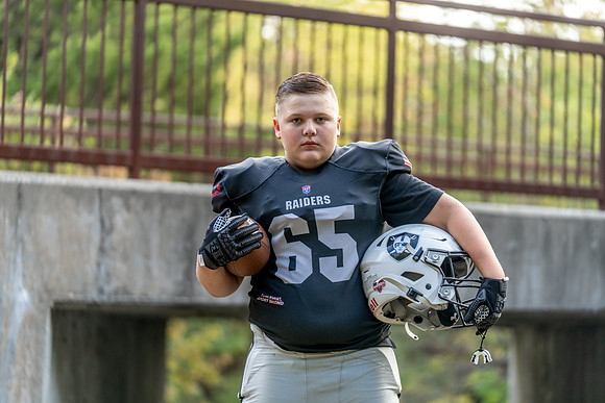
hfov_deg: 15.6
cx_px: 302
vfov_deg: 10.5
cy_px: 202
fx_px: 2202
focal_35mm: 131
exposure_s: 1/320
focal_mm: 131
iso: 500
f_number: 2.8
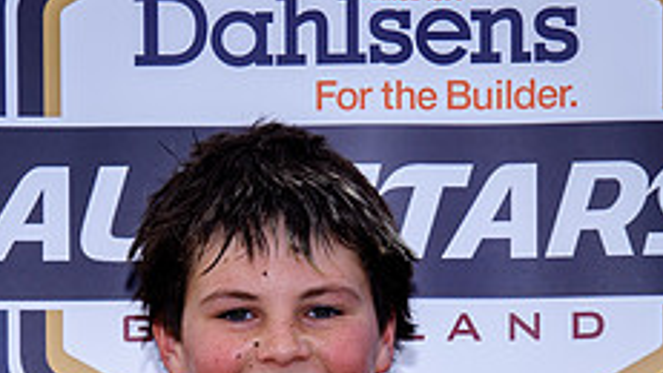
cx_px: 279
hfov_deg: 9.8
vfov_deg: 5.4
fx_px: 3868
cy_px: 644
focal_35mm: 220
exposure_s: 1/160
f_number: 5.6
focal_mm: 42
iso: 100
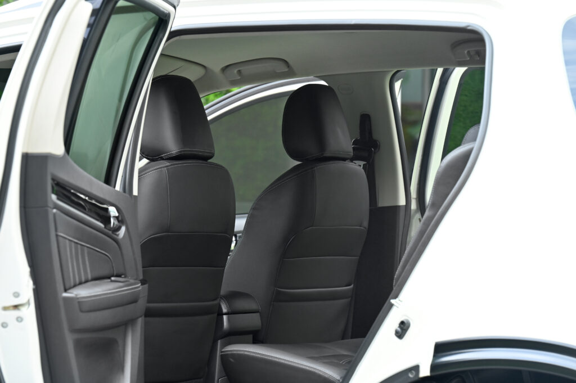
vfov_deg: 10.1
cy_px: 192
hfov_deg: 15.2
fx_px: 2158
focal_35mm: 135
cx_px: 288
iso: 800
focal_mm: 135
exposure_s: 1/80
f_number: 7.1
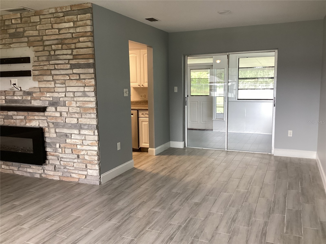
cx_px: 163
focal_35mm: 31
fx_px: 292
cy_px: 122
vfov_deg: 45.4
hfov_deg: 58.4
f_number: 2.4
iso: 125
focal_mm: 3.3
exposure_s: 1/60
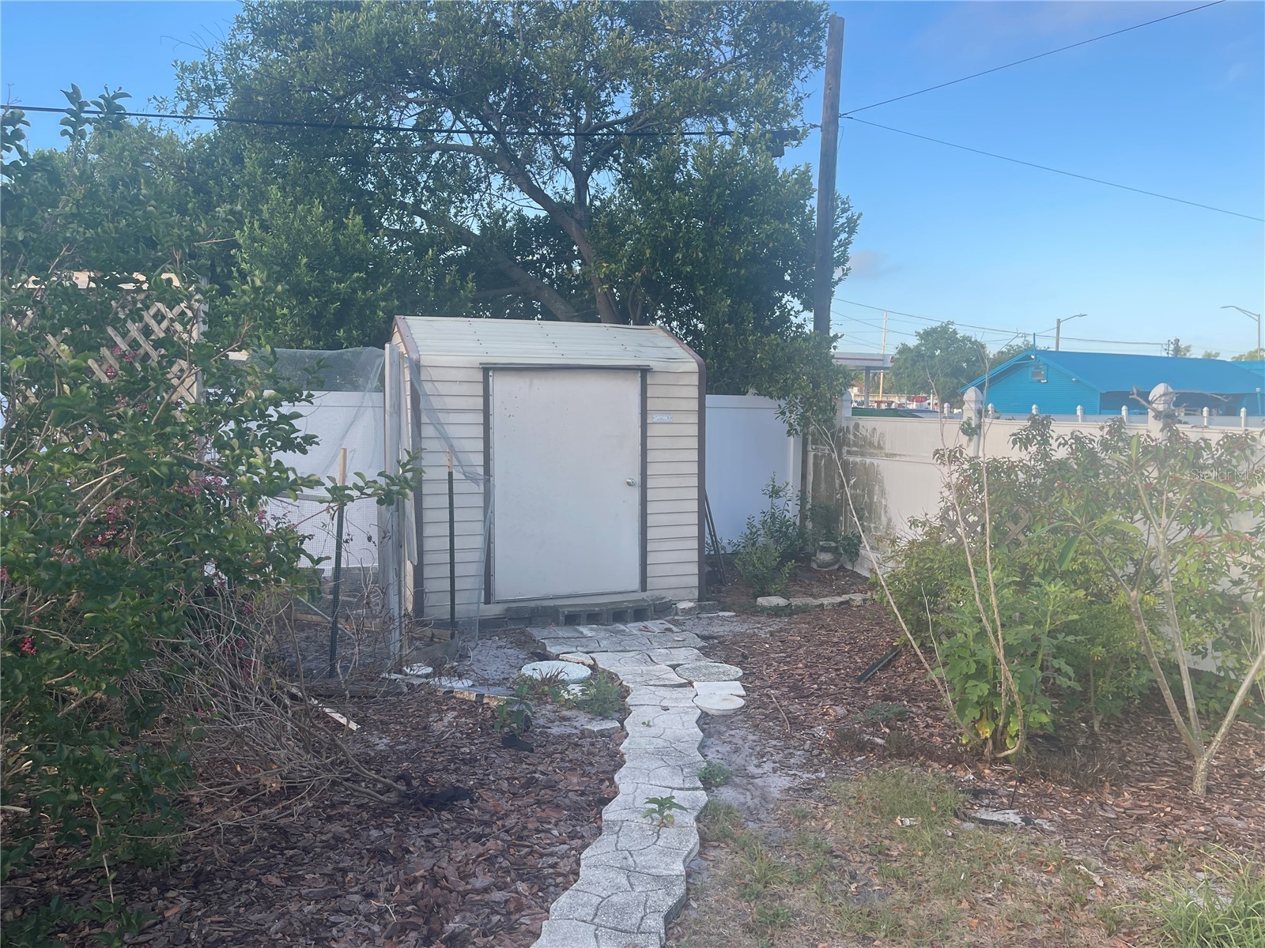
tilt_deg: -4.1
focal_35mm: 25
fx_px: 914
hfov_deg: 69.4
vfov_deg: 54.9
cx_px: 632
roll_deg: -0.8
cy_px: 474
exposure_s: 1/649
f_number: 1.6
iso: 32
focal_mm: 5.1
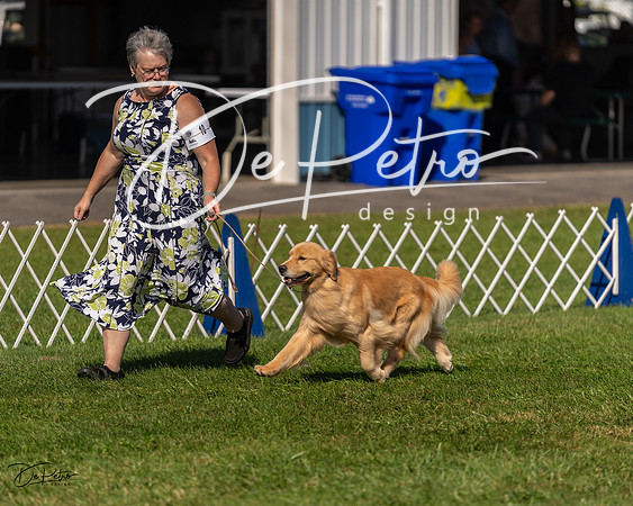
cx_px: 316
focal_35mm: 225
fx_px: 4218
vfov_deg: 6.9
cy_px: 253
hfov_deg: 8.6
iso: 200
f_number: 3.2
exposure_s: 1/3200
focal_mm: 200
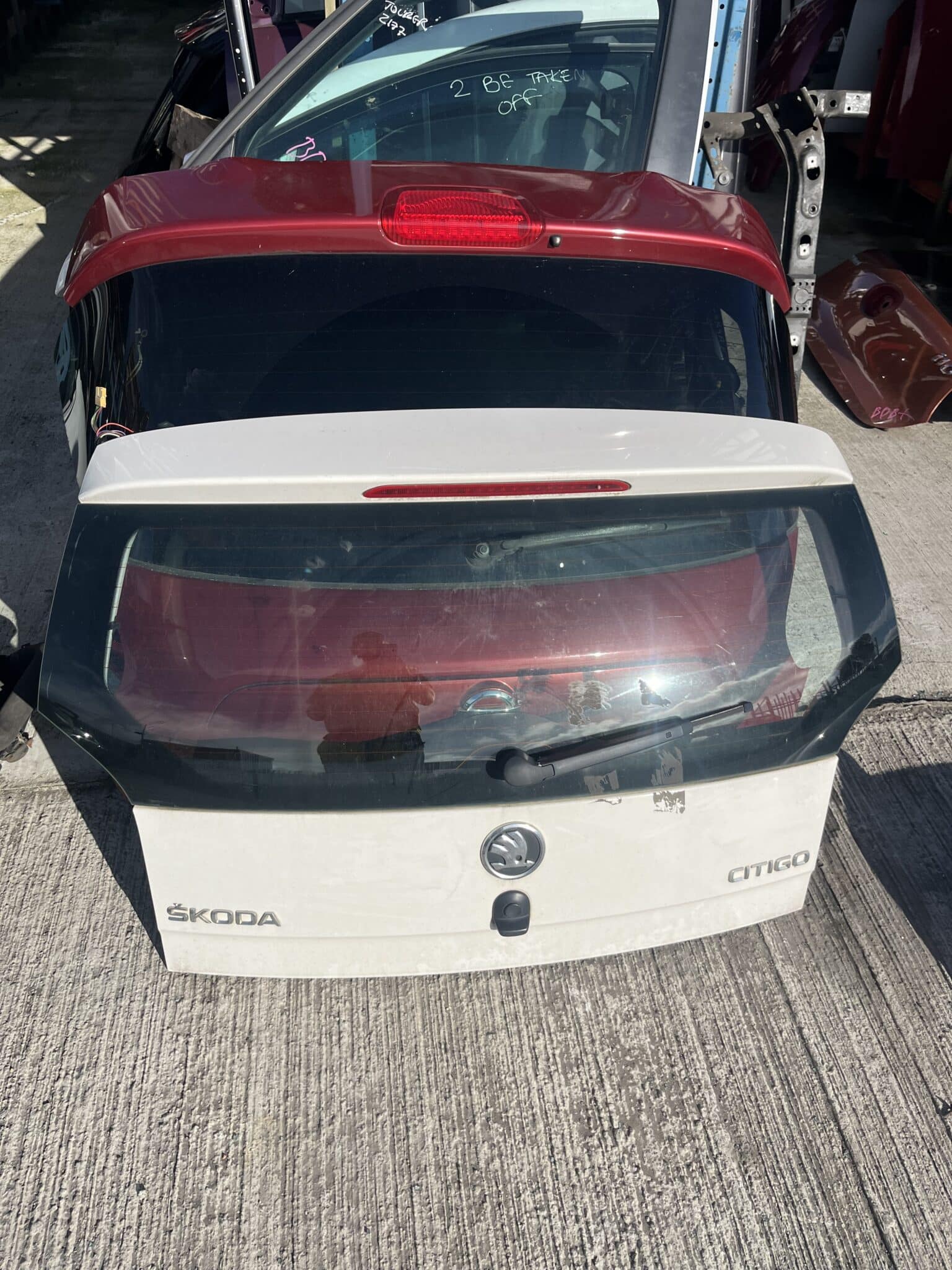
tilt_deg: -39.7
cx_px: 476
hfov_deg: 53.1
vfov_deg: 67.3
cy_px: 635
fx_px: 953
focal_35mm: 26
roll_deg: -3.1
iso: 50
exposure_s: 1/5076
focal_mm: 5.1
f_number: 1.6
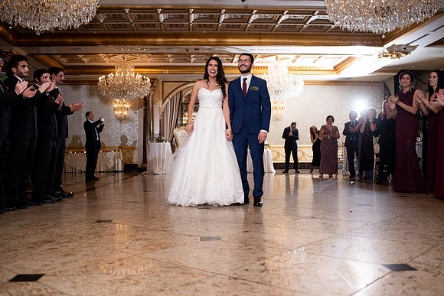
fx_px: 442
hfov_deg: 53.3
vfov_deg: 37.1
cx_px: 222
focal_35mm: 36
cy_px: 148
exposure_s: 1/200
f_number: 2.8
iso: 640
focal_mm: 35
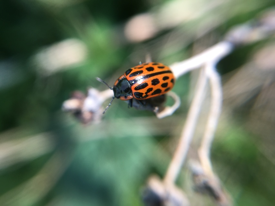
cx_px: 138
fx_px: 230
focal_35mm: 29
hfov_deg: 61.7
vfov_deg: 48.2
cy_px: 103
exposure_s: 1/177
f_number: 2.2
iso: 25
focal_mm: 4.15
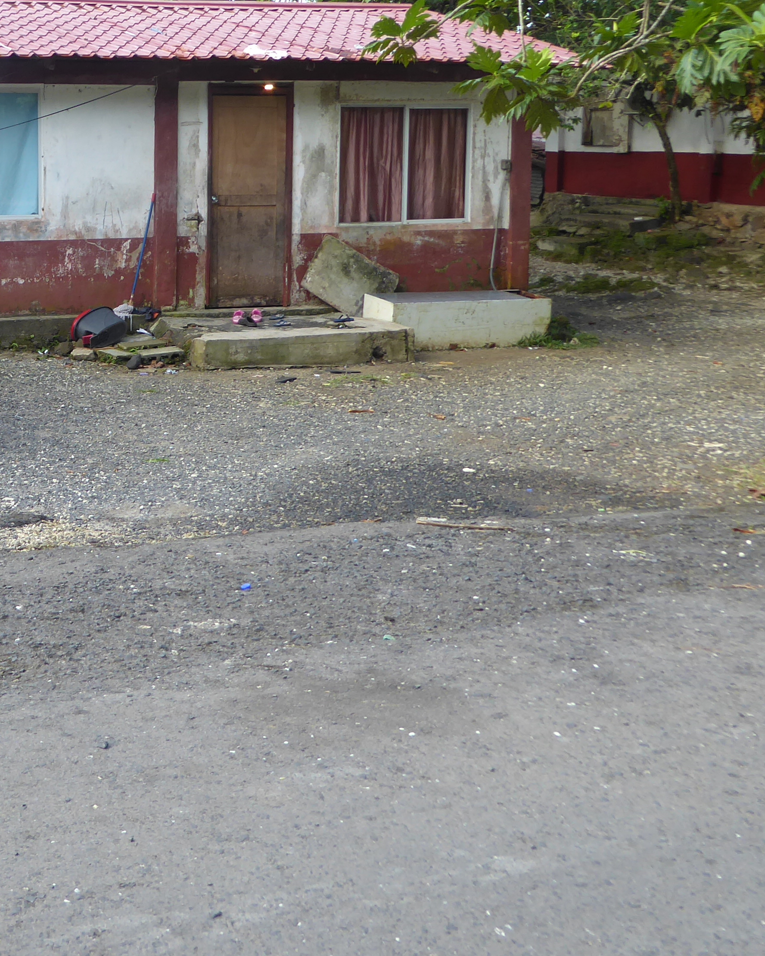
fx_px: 1443
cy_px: 322
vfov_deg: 36.3
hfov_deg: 28.0
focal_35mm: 51
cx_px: 10
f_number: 3.5
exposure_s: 1/80
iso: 80
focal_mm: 5
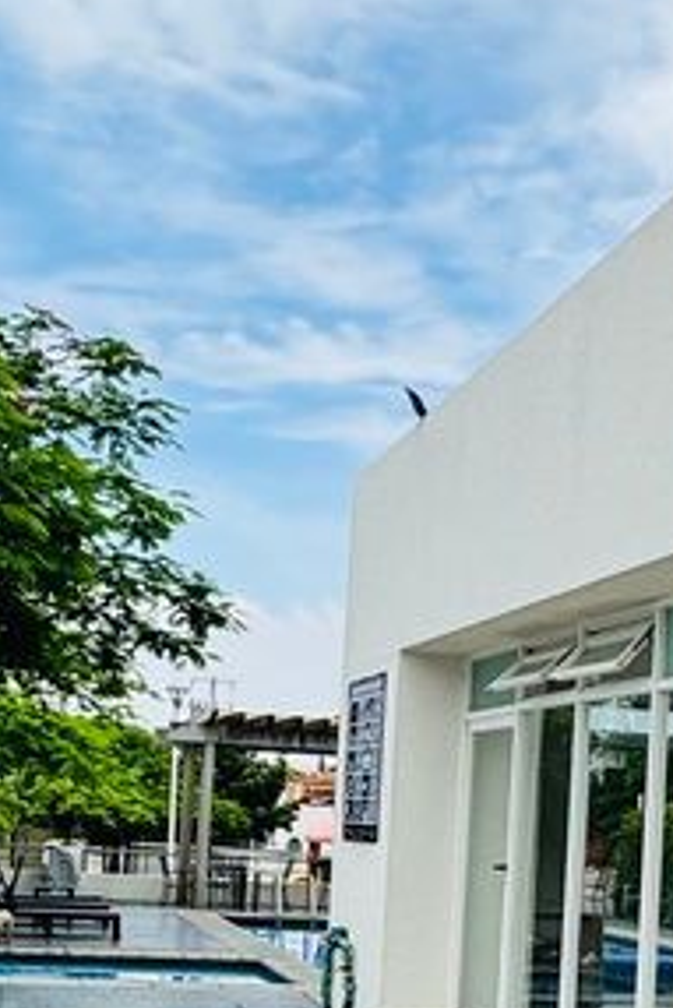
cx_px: 395
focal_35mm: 61
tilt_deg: +3.6
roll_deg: -4.6
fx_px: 1708
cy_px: 779
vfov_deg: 32.1
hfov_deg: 22.3
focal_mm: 2.22
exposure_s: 1/2342
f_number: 2.2
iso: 50
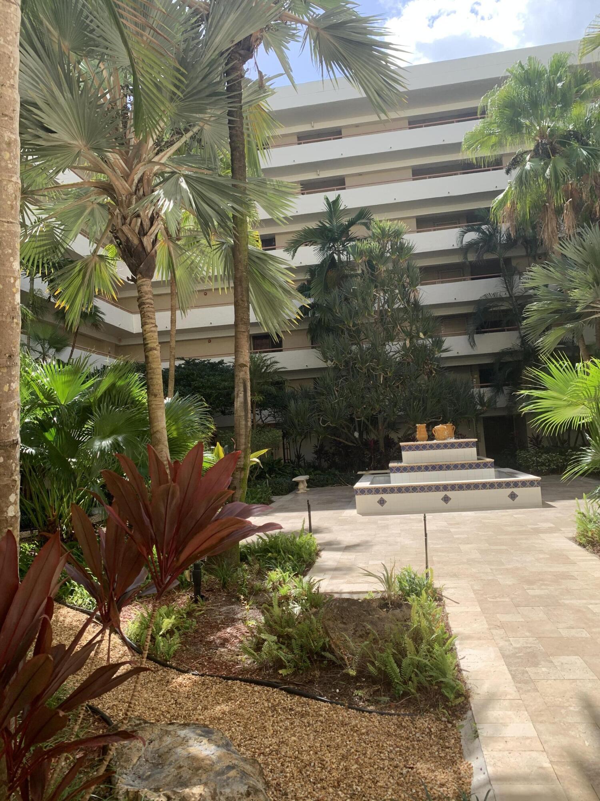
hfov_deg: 53.1
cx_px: 300
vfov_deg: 67.3
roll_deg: +3.9
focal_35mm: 26
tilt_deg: +4.9
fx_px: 601
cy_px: 400
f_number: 1.8
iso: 25
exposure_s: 1/759
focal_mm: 4.25
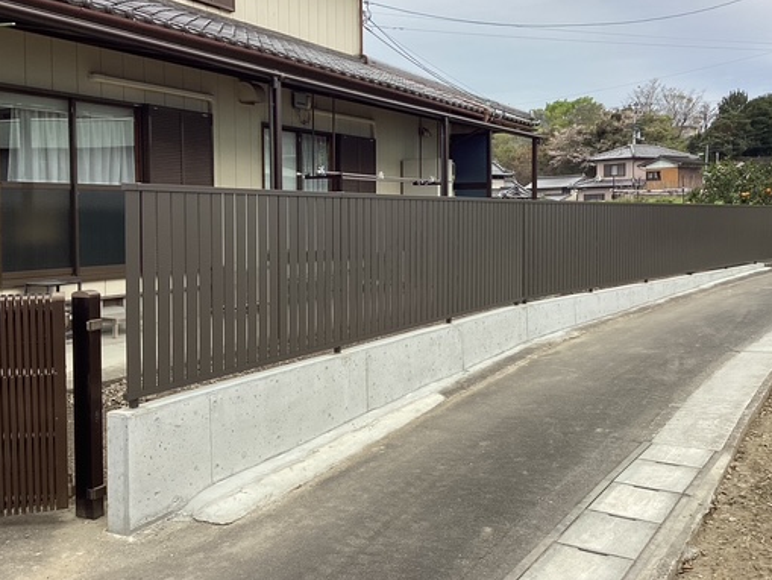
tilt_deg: -2.7
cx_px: 411
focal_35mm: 39
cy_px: 249
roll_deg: +0.2
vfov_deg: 36.8
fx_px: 870
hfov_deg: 47.8
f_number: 2.4
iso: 25
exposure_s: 1/267
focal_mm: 3.3
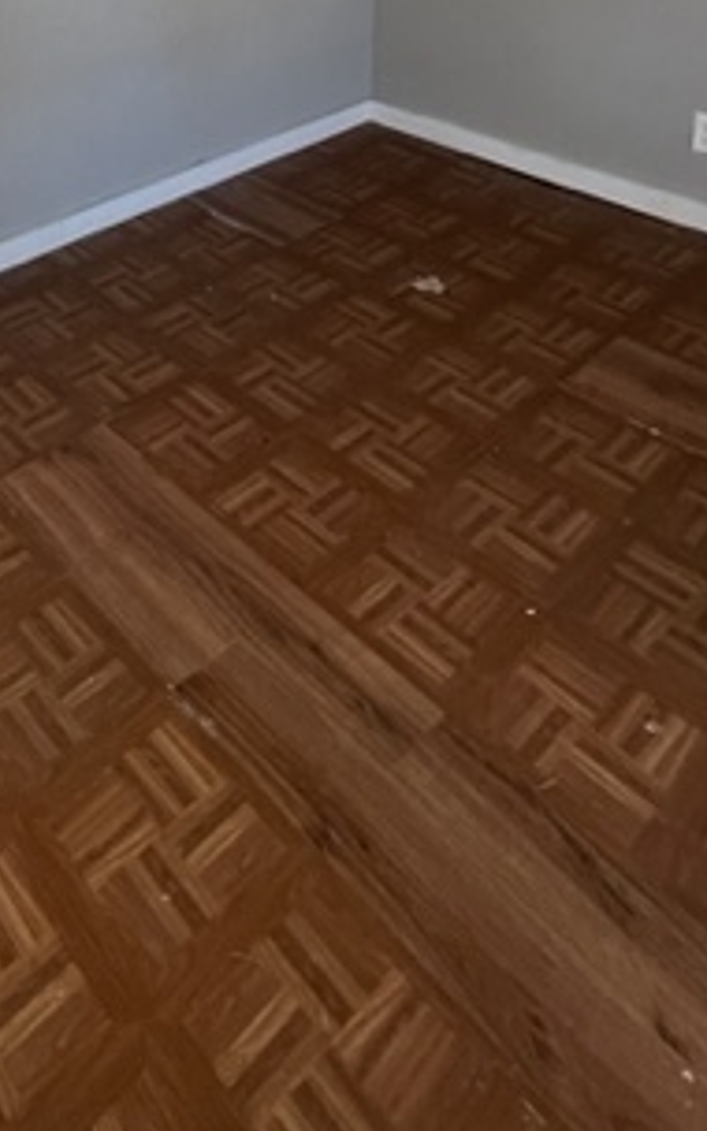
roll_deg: +2.0
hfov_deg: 41.0
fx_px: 894
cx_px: 123
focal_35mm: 29
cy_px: -15
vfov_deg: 51.1
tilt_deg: -12.7
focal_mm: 1.57
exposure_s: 1/72
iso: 250
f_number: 1.8
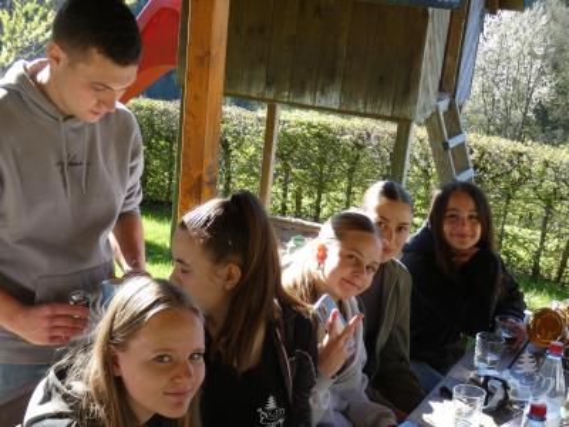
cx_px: 284
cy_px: 214
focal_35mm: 55
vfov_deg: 26.6
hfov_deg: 34.9
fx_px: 904
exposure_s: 1/100
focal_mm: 9.9
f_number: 4
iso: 80
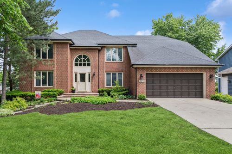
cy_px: 77
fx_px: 135
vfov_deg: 59.5
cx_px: 116
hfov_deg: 81.2
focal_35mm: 21
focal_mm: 14
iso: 250
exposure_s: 1/250
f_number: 8
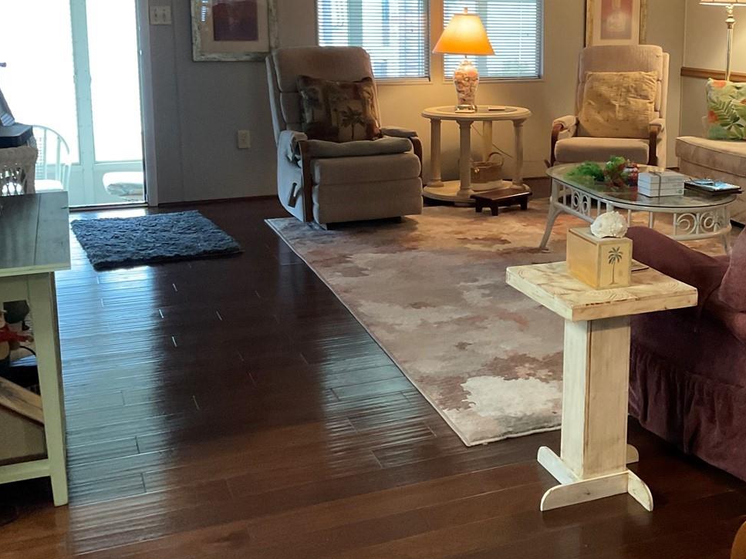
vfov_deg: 30.0
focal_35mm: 48
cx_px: 566
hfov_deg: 38.6
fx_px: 1034
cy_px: 179
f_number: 1.8
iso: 200
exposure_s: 1/40
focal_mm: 3
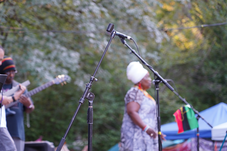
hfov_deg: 19.5
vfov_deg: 13.0
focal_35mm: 105
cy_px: 76
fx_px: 662
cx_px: 114
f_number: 4
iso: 640
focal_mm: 105
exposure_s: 1/160
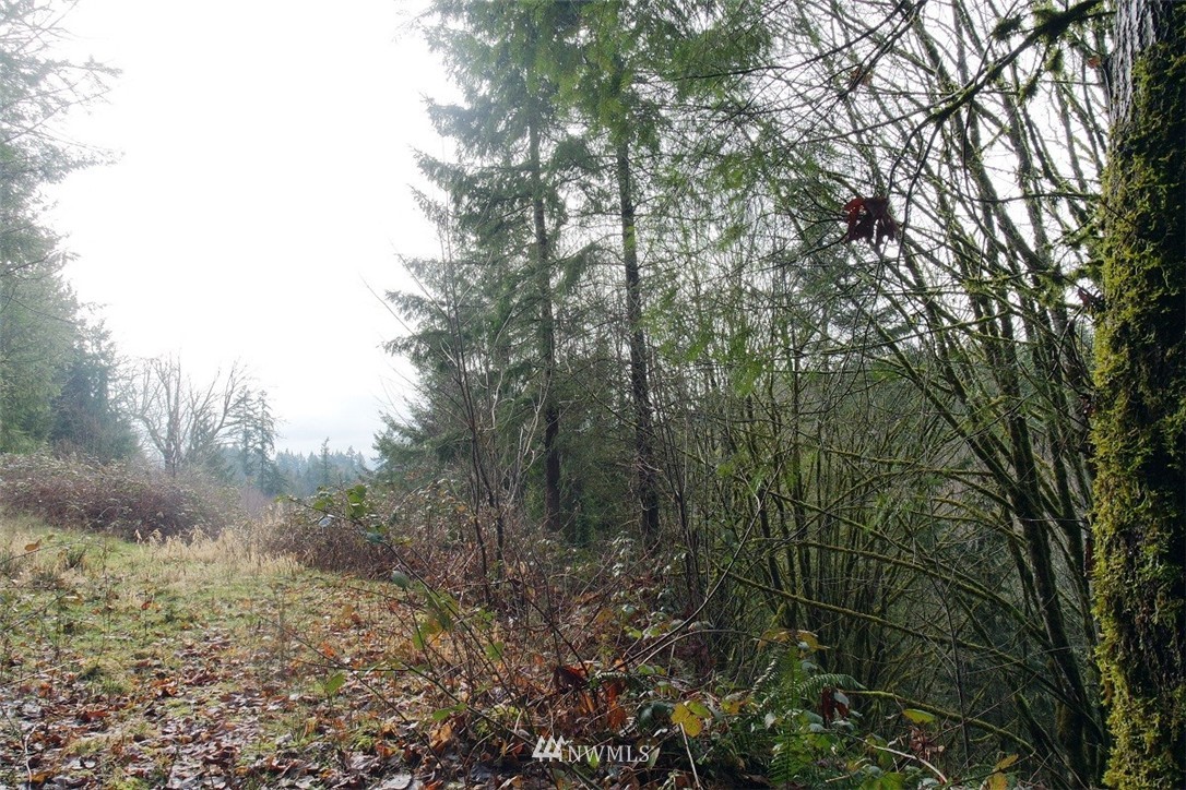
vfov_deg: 53.1
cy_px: 395
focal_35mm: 24
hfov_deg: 73.7
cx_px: 593
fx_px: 791
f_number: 7.1
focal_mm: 9
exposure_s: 1/200
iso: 400
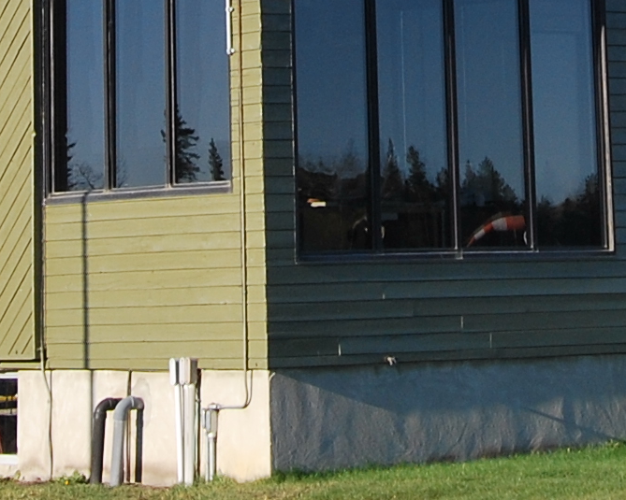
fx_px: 3477
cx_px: 454
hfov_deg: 10.3
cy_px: -427
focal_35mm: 188
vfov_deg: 7.9
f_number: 10
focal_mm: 23
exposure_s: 1/250
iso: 160
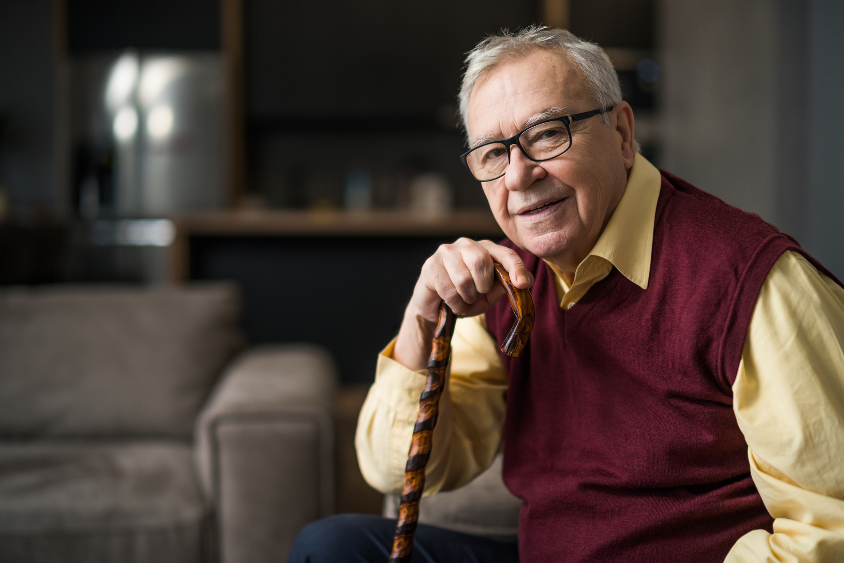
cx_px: 422
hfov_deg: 39.6
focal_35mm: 50
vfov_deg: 27.0
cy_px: 282
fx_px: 1172
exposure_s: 1/160
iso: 200
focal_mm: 50
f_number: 1.4
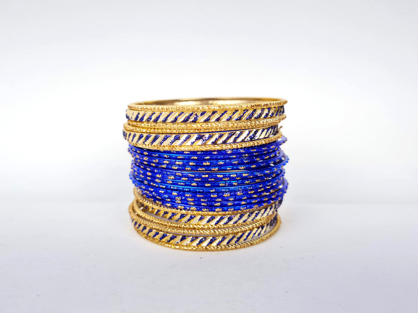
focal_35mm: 26
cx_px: 209
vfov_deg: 53.1
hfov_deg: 67.3
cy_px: 156
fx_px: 314
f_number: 1.8
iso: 50
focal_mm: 5.4
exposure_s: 1/273
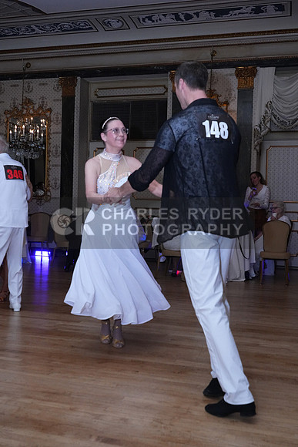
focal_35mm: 39
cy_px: 224
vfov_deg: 49.5
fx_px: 484
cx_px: 149
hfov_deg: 34.2
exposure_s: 1/200
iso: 5000
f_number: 6.3
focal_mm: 39
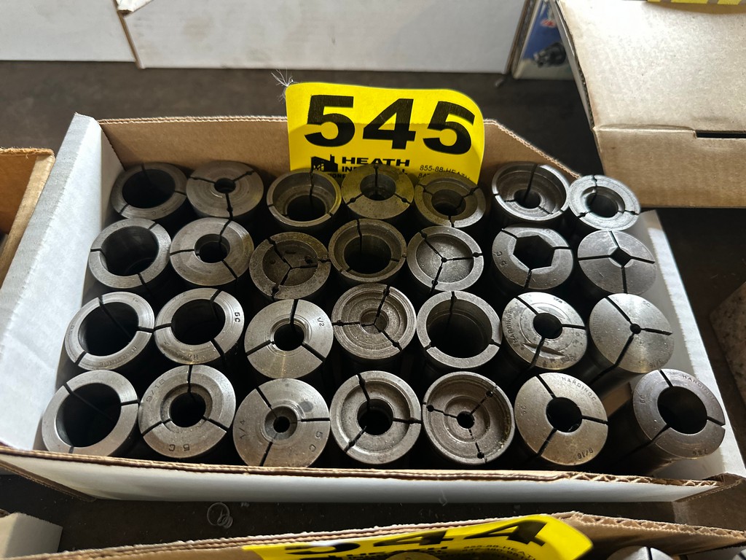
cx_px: 373
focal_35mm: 24
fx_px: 517
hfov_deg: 71.6
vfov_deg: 56.8
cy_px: 280
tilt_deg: -56.3
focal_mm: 6.86
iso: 320
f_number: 1.78
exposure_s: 1/60
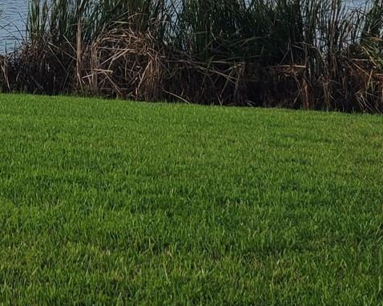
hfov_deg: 21.2
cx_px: -50
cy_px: -161
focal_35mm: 85
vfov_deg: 16.4
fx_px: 963
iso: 40
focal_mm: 5.4
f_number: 1.8
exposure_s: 1/2054
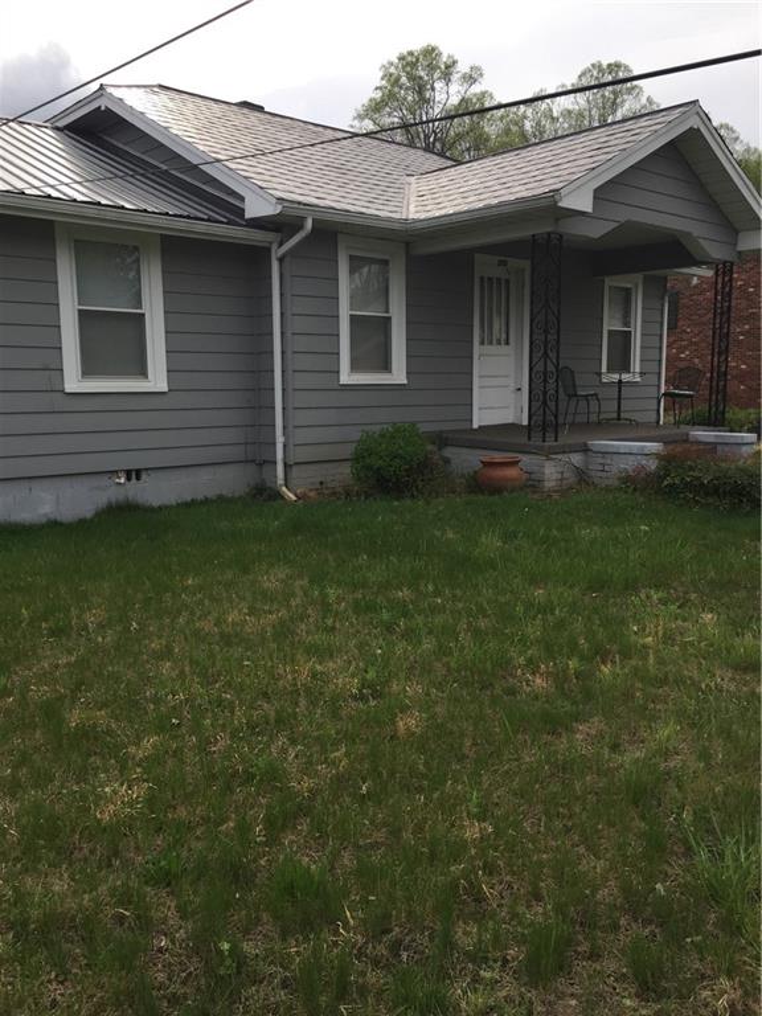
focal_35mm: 29
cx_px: 381
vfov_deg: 61.7
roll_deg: +0.7
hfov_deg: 48.2
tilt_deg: -6.9
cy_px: 508
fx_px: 851
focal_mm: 4.15
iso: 32
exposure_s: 1/920
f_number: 2.2
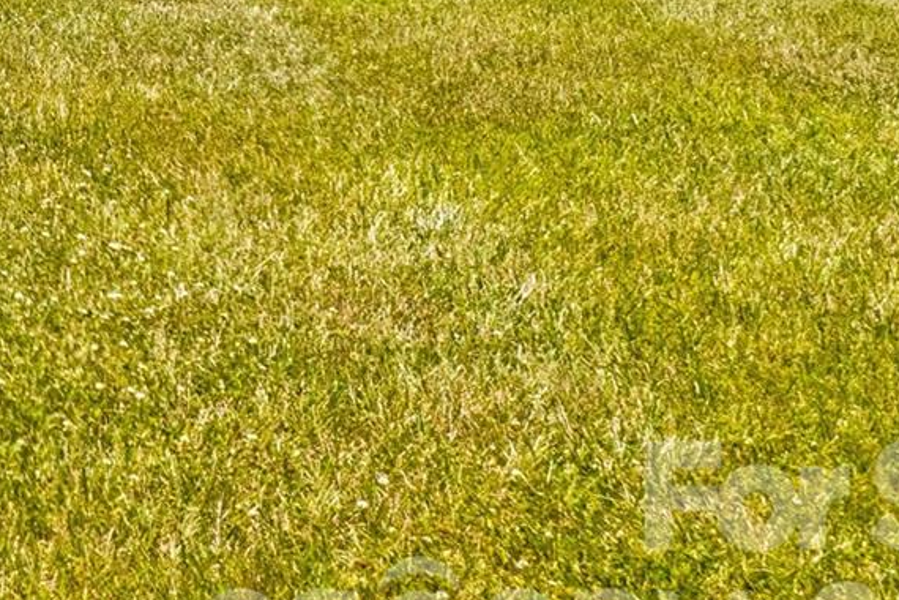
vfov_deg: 15.7
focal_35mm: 79
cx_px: -468
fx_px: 1973
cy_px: -326
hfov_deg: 21.4
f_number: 2.8
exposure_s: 1/2000
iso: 110
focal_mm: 8.38
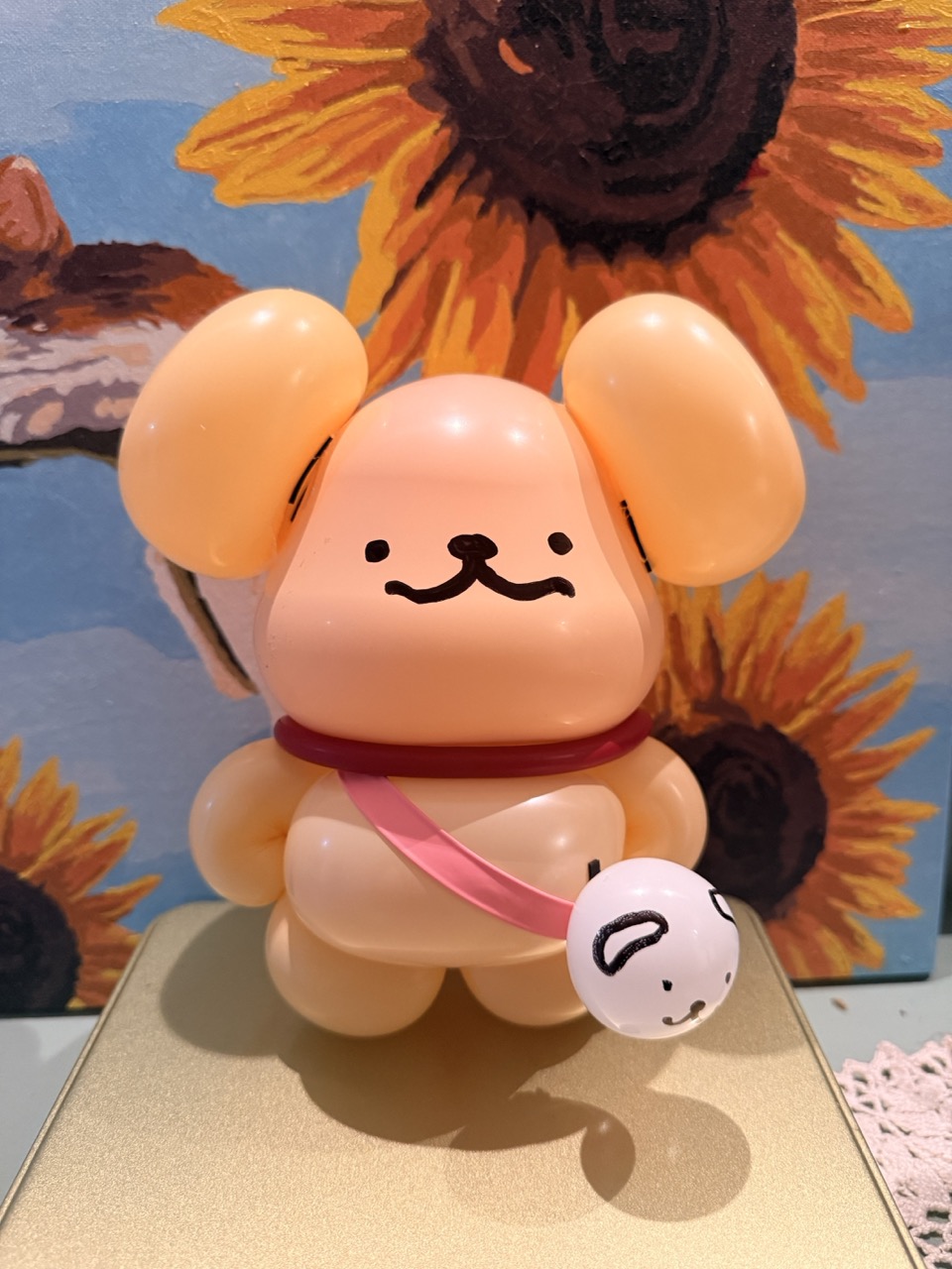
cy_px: 634
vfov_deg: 71.6
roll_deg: -1.3
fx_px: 880
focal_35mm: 24
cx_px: 476
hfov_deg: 56.8
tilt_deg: -18.3
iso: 400
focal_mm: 6.76
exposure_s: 1/50
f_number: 1.78
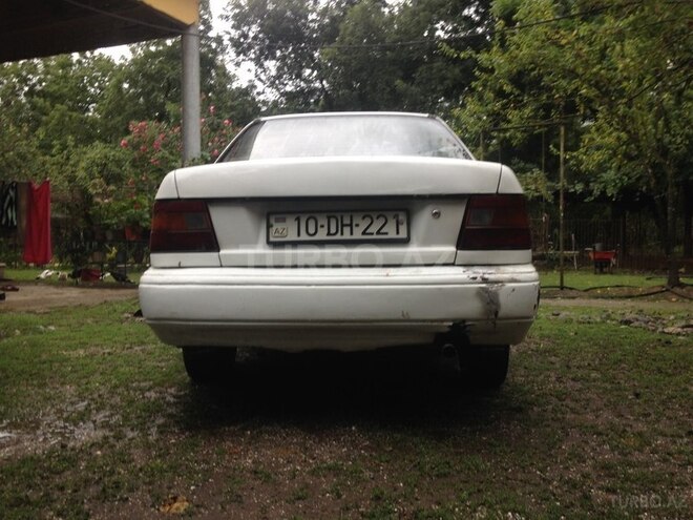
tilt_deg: -1.9
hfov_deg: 55.4
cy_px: 260
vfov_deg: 42.9
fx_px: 661
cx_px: 346
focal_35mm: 33
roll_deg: +1.1
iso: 50
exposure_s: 1/24
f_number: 2.4
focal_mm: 4.12
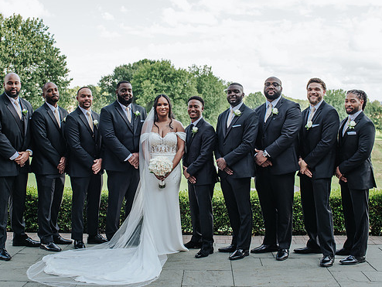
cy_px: 130
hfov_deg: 40.4
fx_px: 519
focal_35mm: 47
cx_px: 173
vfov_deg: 30.9
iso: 180
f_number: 3.5
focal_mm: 35
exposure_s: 1/320
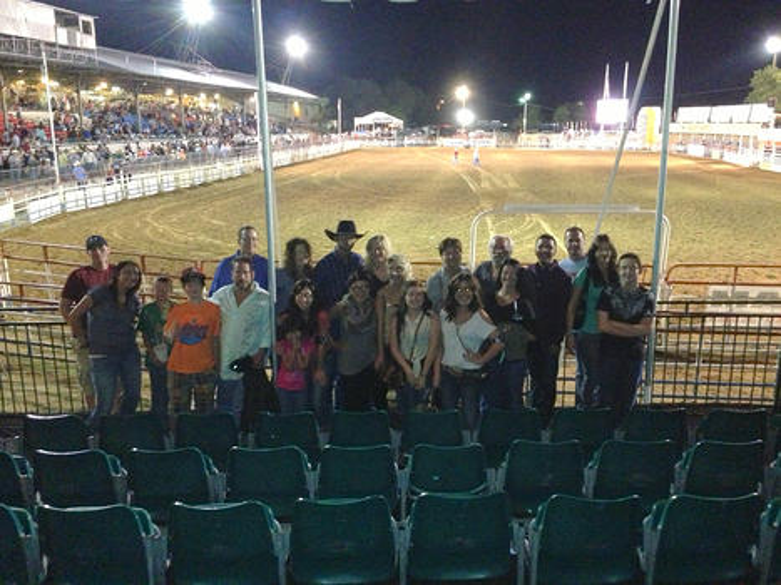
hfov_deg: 55.4
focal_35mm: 33
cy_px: 292
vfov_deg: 42.9
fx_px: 744
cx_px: 390
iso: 800
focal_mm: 4.13
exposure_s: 1/16
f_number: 2.4
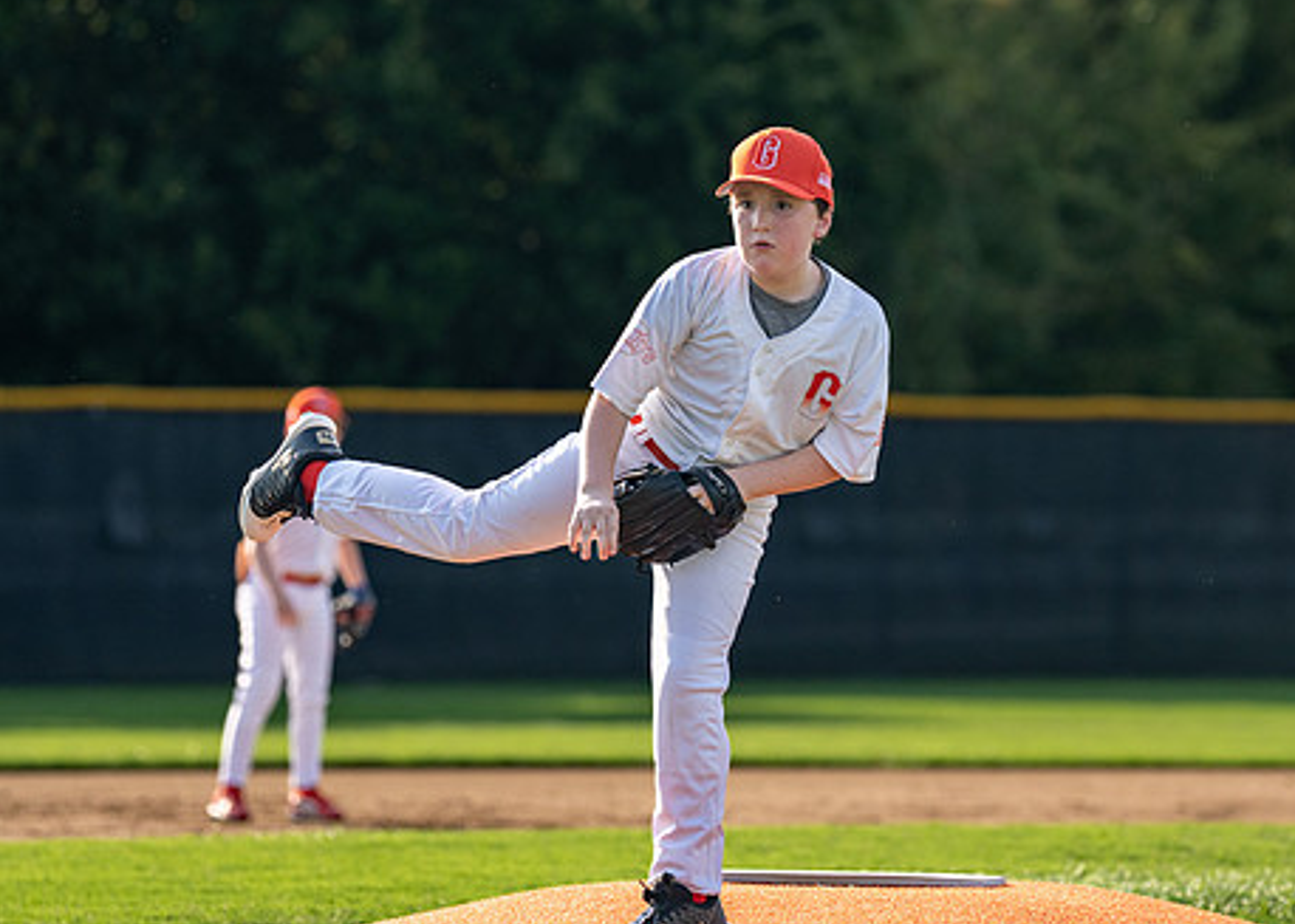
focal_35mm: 240
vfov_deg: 6.0
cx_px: 761
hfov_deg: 8.4
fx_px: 8826
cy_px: 461
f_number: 2.8
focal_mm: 135
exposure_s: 1/4000
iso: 400
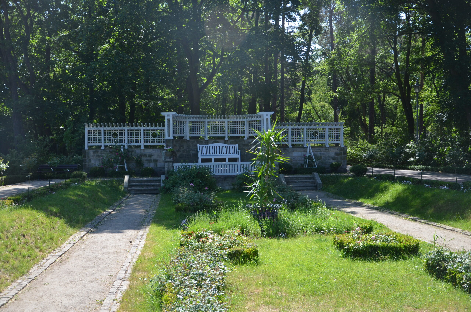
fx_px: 509
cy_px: 156
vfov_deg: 34.1
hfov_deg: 49.6
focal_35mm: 39
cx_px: 236
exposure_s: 1/1000
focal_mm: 26
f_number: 4
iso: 400
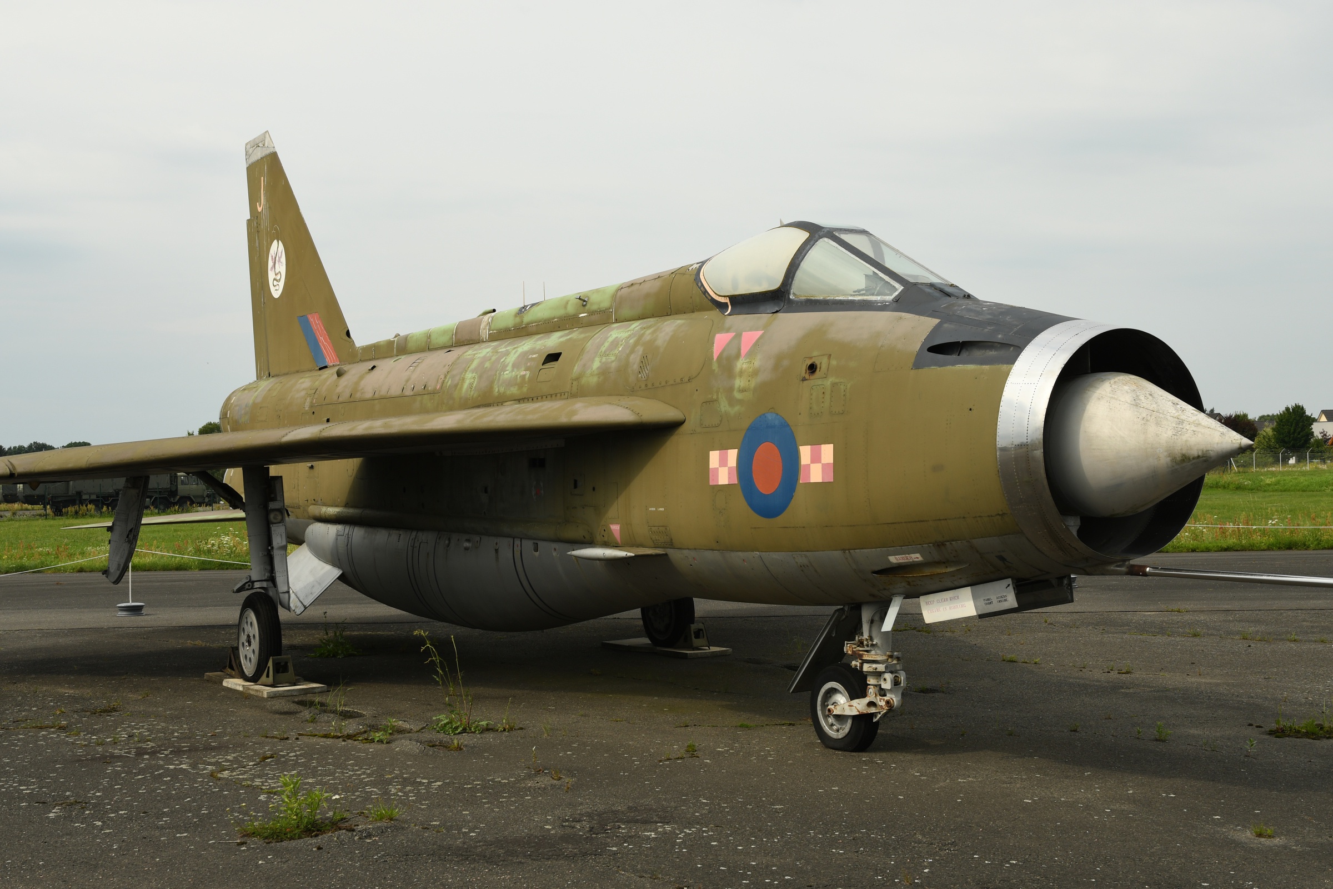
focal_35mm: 42
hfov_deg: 46.4
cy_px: 444
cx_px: 666
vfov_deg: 31.9
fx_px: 1555
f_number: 7.1
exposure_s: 1/320
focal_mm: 28
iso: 100
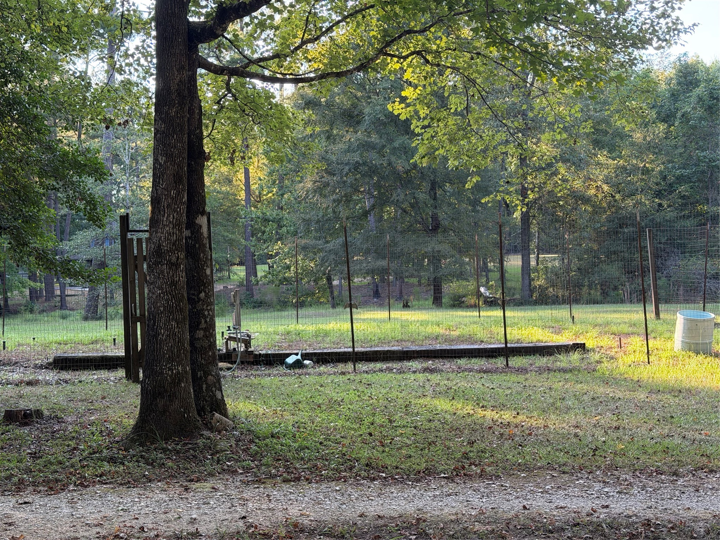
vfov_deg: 30.3
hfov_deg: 39.7
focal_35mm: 48
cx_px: 360
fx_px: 998
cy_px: 270
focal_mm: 6.76
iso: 64
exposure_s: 1/171
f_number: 1.78
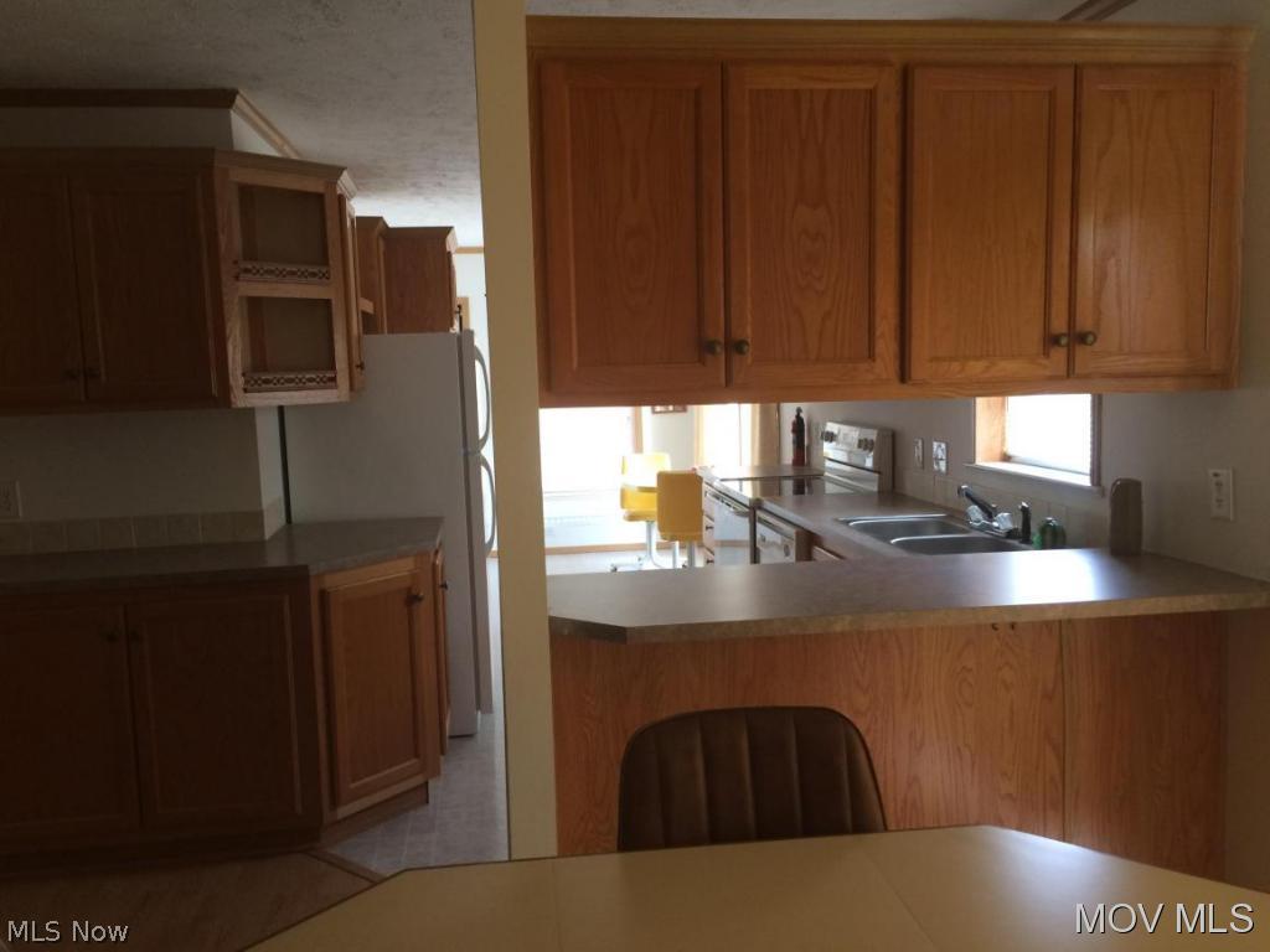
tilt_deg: -5.5
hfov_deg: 61.7
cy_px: 476
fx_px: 1064
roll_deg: +3.3
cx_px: 635
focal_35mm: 29
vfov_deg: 48.2
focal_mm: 4.15
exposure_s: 1/30
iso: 100
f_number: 2.2
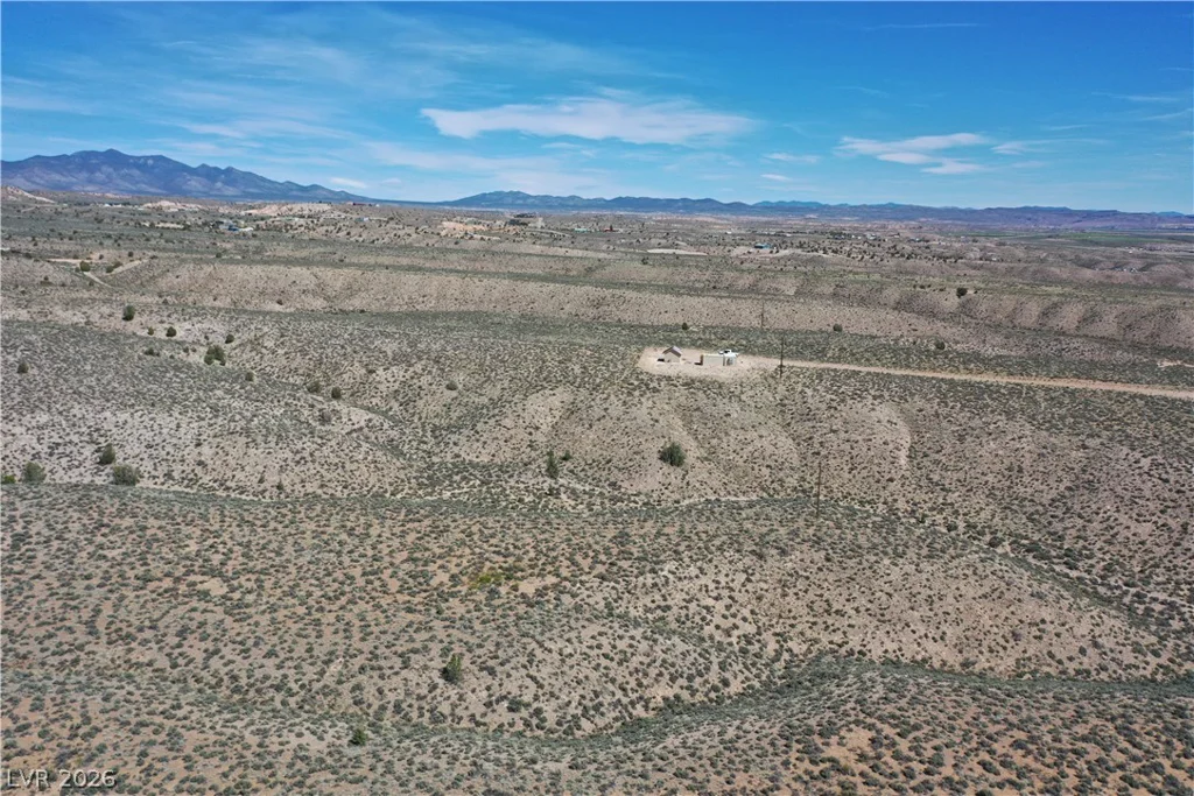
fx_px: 929
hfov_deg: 65.5
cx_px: 597
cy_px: 398
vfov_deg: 46.4
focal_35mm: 28
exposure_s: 1/640
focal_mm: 10.26
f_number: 2.8
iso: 100
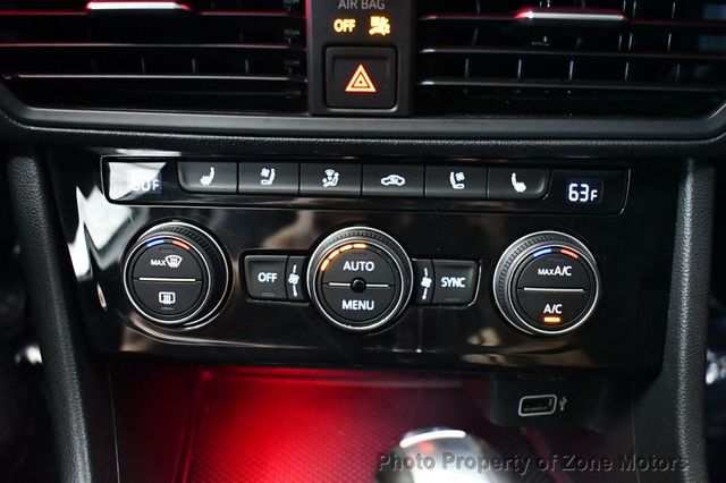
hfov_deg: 57.2
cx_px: 363
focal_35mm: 33
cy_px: 242
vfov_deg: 39.9
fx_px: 665
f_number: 3.8
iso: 12800
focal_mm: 22
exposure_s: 1/50
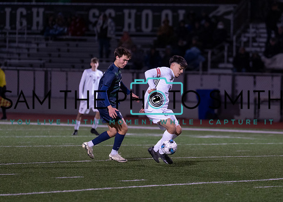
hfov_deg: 6.7
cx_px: 187
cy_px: 78
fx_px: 2434
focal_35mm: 303
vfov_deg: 4.8
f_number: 2.8
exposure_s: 1/1000
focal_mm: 200
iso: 2500
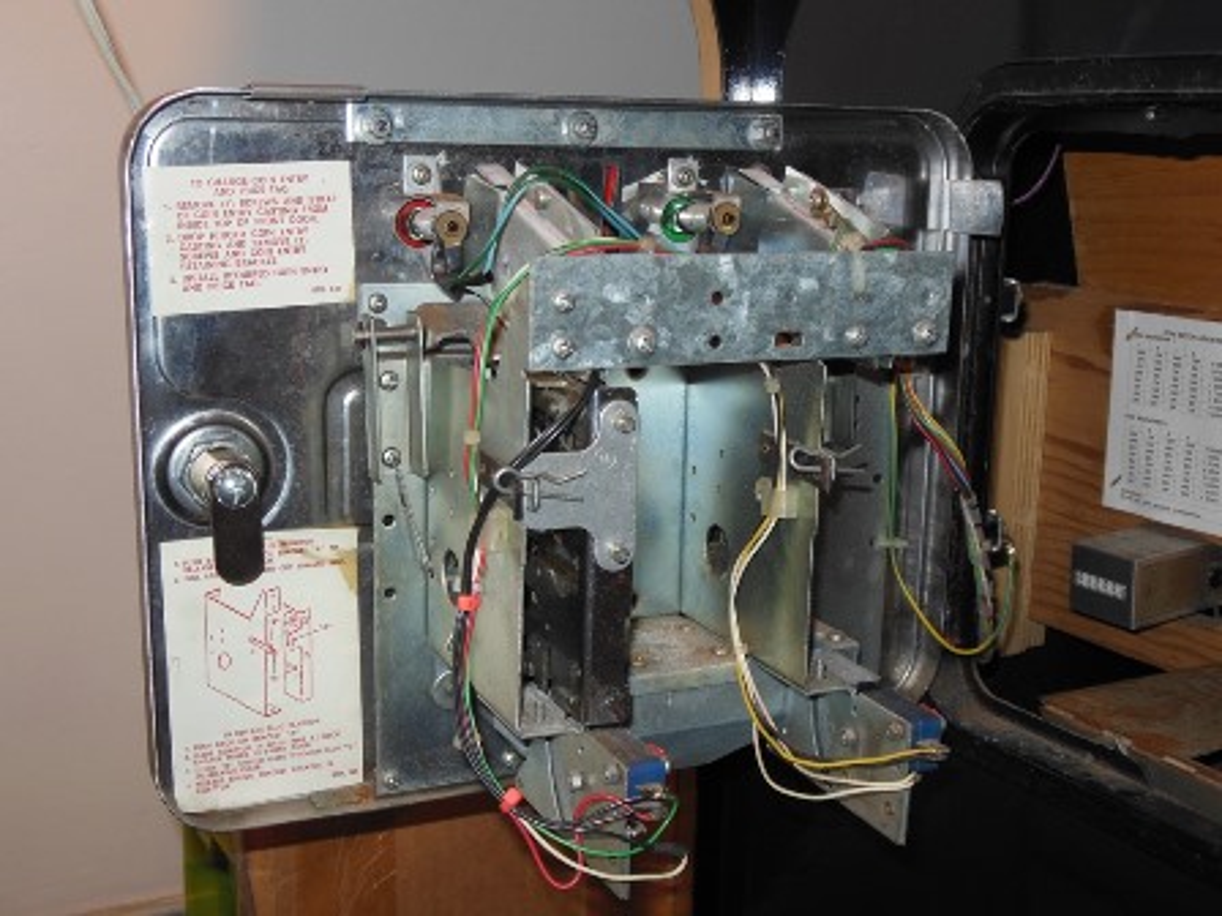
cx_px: 611
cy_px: 458
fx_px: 1518
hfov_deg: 43.9
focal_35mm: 43
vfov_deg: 33.6
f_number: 3.8
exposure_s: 1/30
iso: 125
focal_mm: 7.7
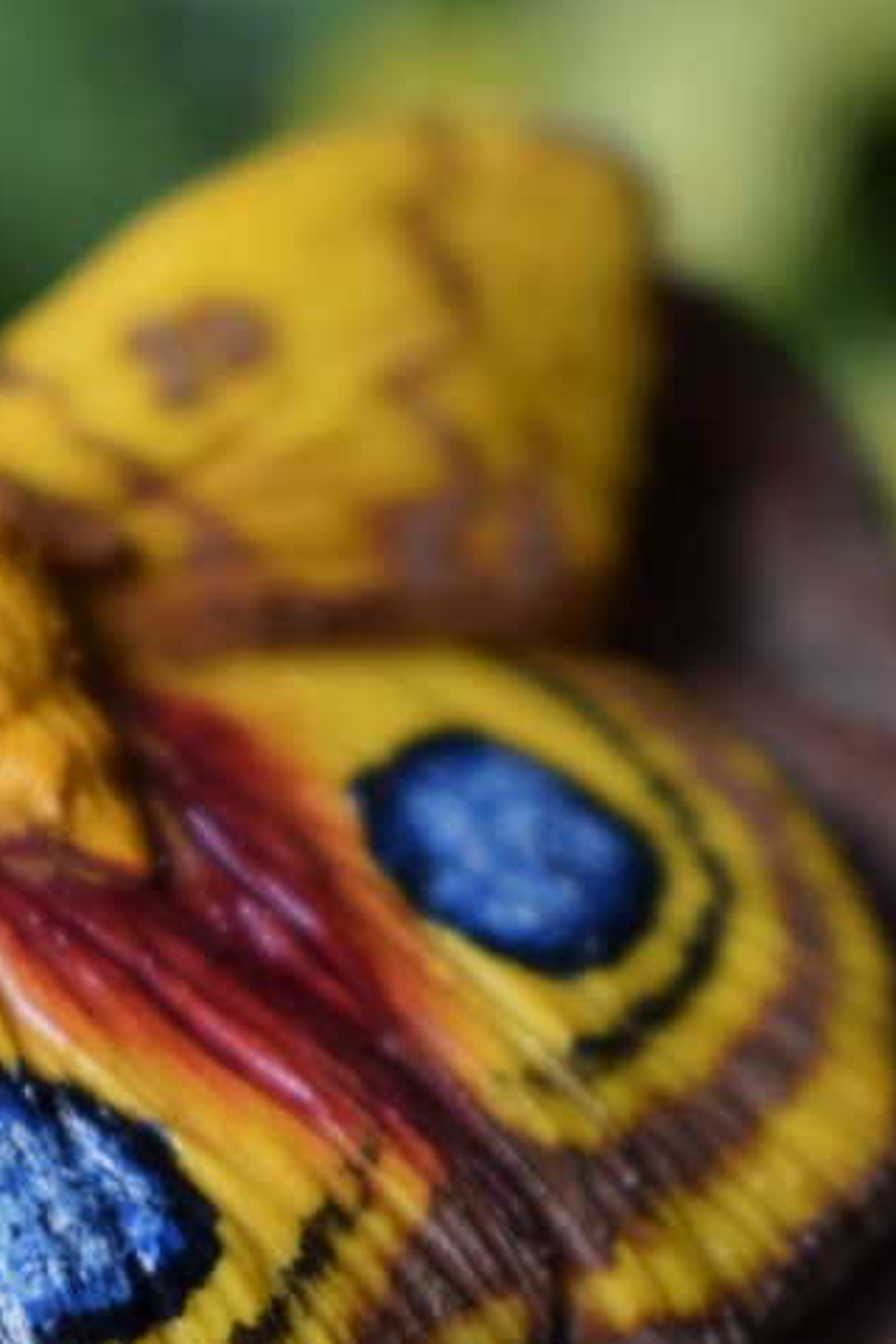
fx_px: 7399
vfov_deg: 10.4
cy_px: 980
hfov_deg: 6.9
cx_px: -20
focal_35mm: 198
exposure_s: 1/60
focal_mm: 55
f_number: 5.6
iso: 500
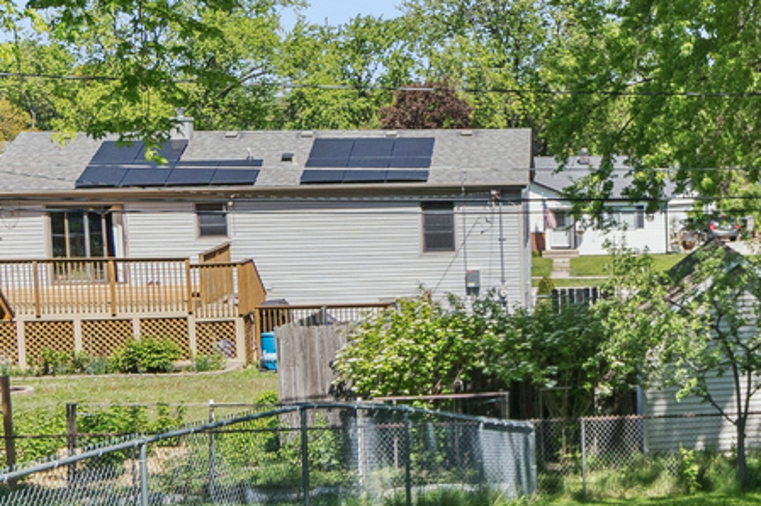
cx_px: 1019
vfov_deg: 17.9
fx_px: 1605
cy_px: 311
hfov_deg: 23.3
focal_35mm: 76
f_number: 8
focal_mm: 14
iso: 250
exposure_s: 1/500
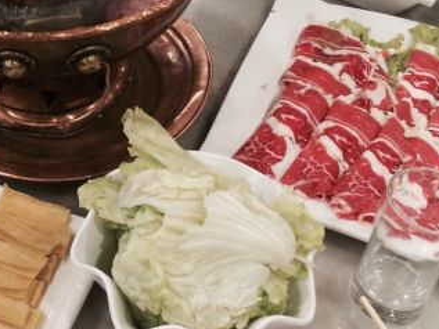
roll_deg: +0.5
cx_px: 47
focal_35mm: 64
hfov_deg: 29.1
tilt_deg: -44.3
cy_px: 73
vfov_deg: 22.7
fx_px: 812
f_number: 2.2
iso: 160
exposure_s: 1/30
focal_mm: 4.15
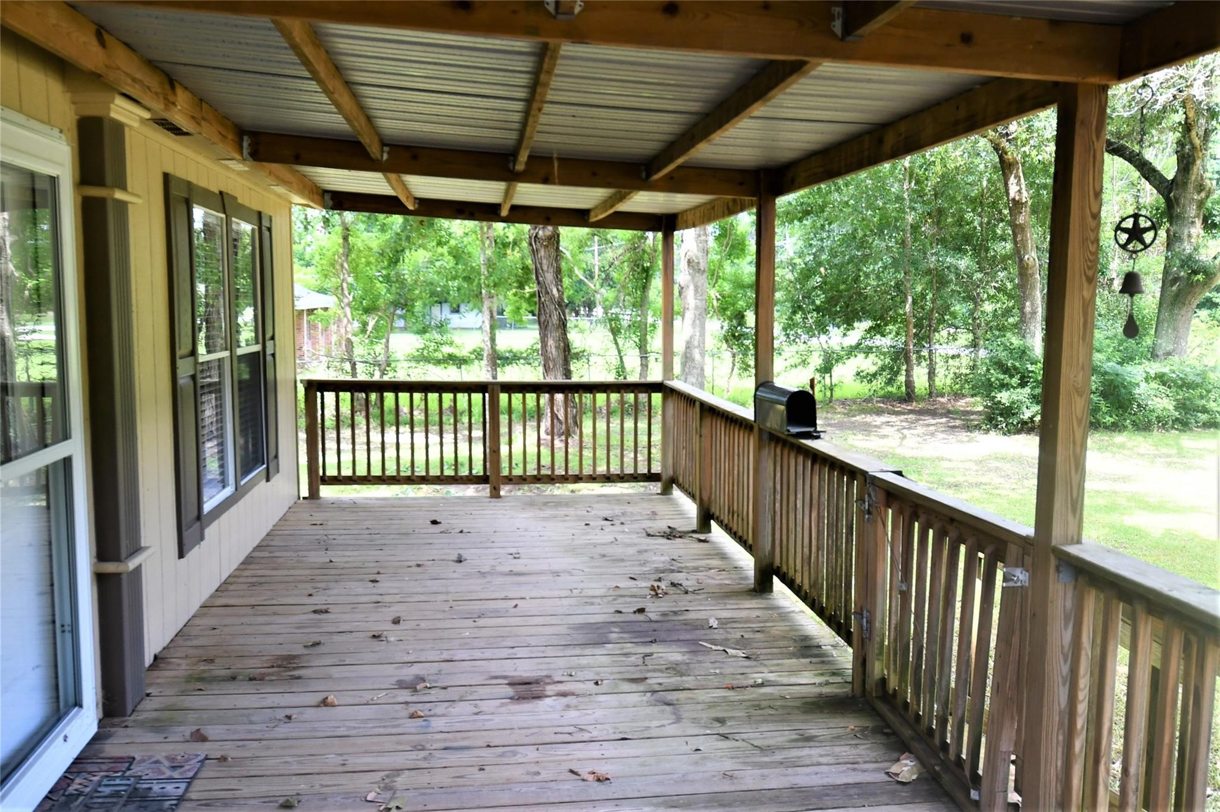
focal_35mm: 28
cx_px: 610
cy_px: 406
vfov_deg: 46.4
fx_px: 949
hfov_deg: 65.5
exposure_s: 1/250
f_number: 4.5
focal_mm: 14
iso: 400
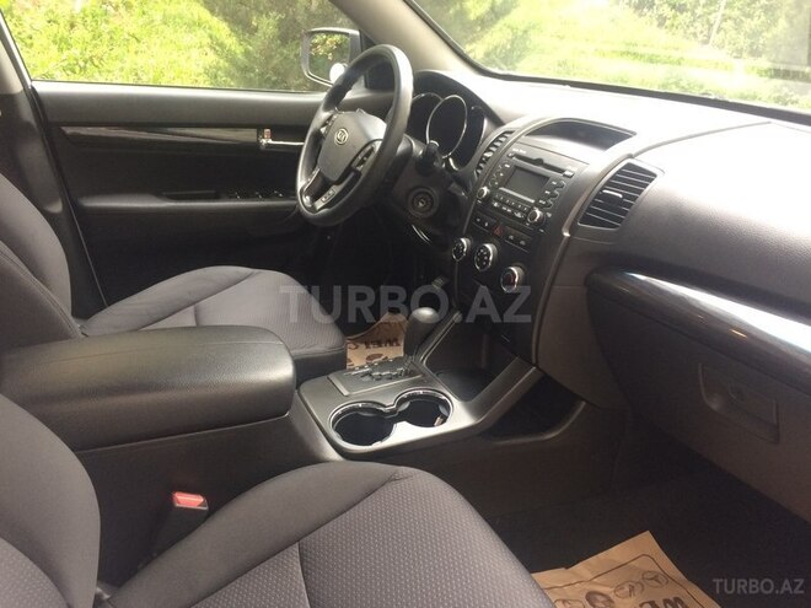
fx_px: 679
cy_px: 304
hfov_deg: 61.7
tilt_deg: -26.1
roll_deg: -3.4
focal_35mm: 29
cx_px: 406
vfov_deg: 48.2
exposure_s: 1/33
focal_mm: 4.15
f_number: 2.2
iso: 50
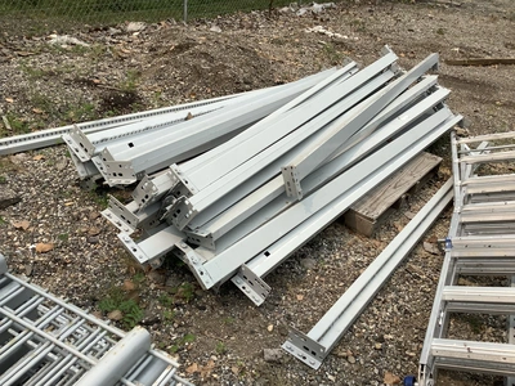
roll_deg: -6.9
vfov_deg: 45.4
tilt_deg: -30.5
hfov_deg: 58.4
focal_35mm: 31
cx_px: 258
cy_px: 193
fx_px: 461
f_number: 2.4
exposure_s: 1/1359
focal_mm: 3.3
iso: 25
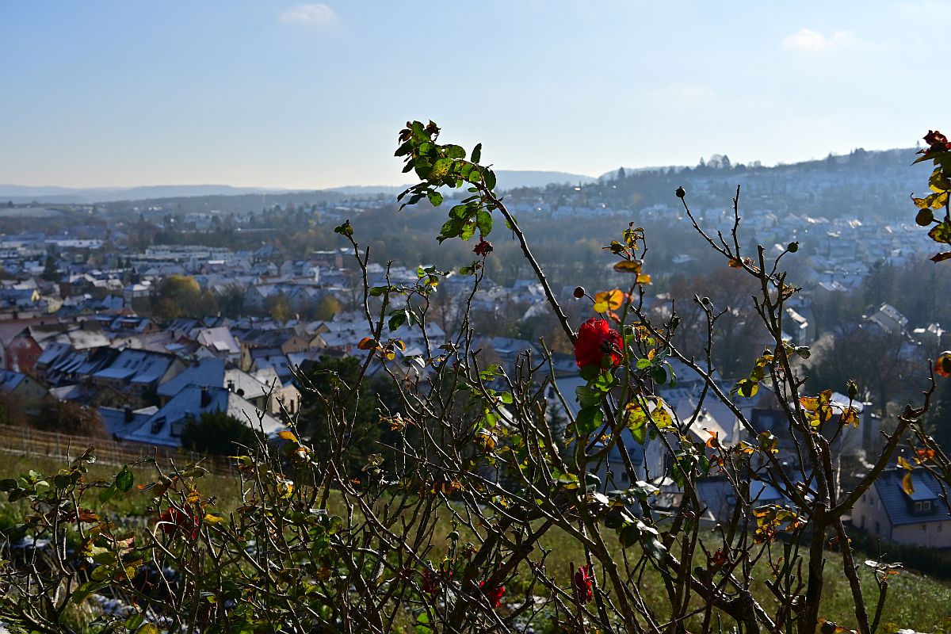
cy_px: 317
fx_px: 951
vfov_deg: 36.9
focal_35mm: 36
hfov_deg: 53.1
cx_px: 476
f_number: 6.3
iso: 100
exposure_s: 1/1000
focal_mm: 24
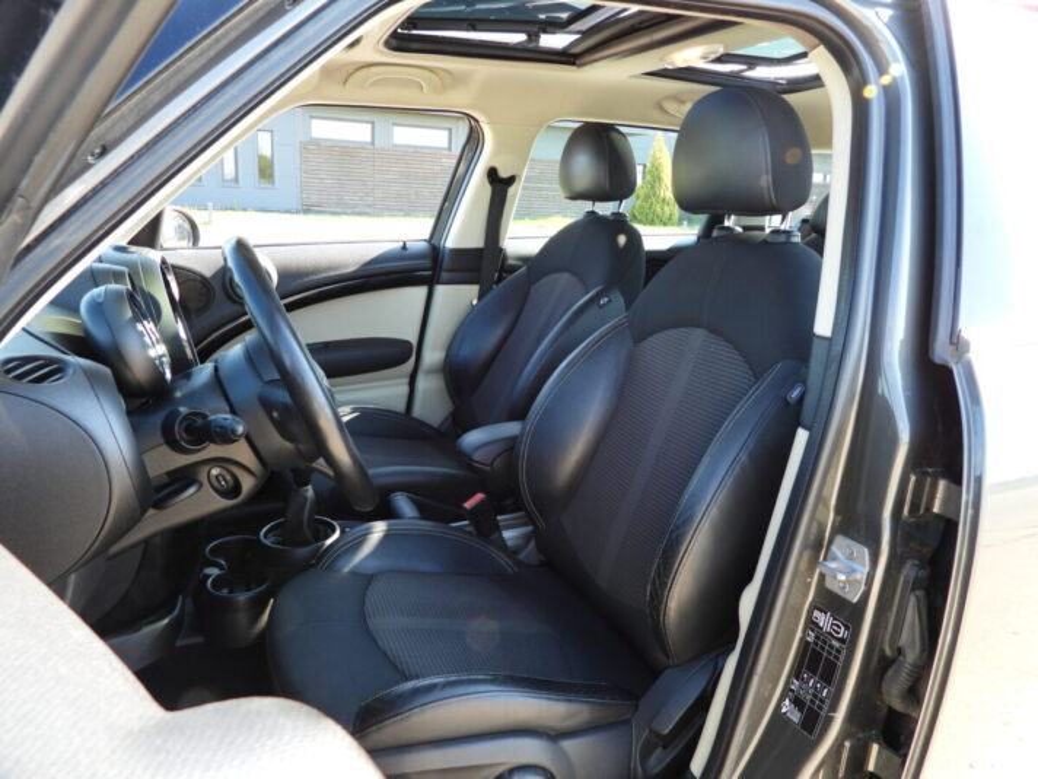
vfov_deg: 56.8
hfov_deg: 71.6
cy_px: 390
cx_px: 519
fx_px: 720
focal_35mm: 24
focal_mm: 4.3
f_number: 2.8
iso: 100
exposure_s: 1/80
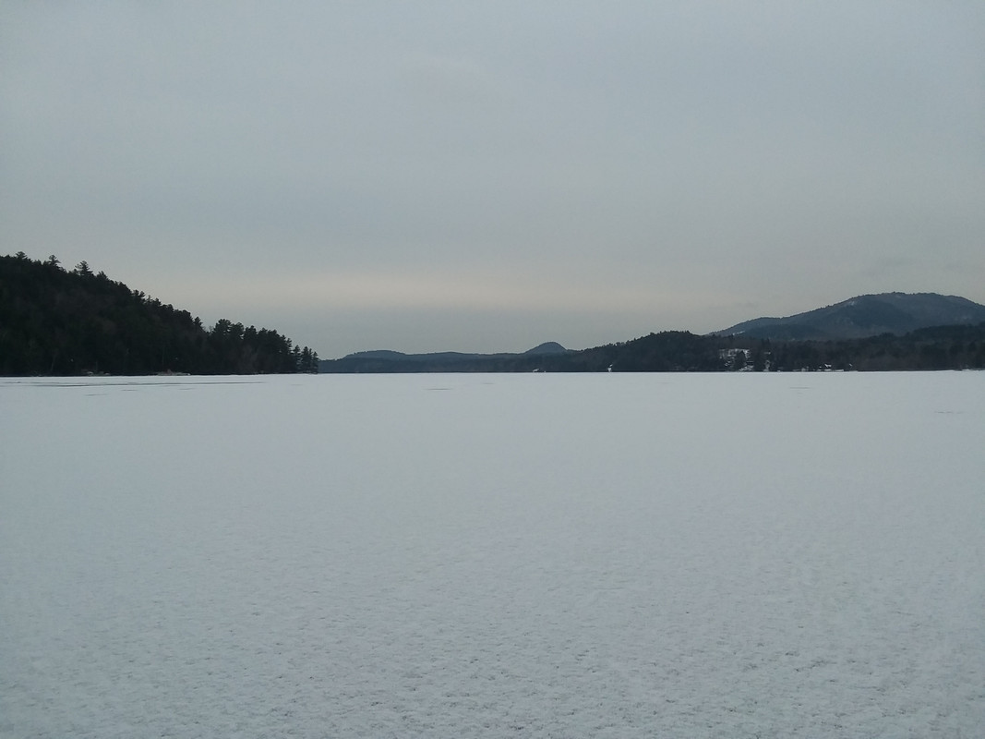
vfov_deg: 48.2
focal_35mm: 29
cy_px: 370
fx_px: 825
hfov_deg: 61.7
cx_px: 492
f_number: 1.9
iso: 40
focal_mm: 2.47
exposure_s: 1/622
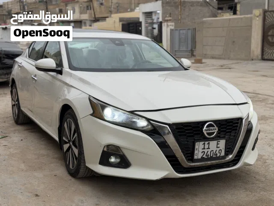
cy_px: 103
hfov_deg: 39.7
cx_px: 137
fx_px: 380
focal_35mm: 48
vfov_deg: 30.3
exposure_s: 1/432
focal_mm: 6.76
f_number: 1.78
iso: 64
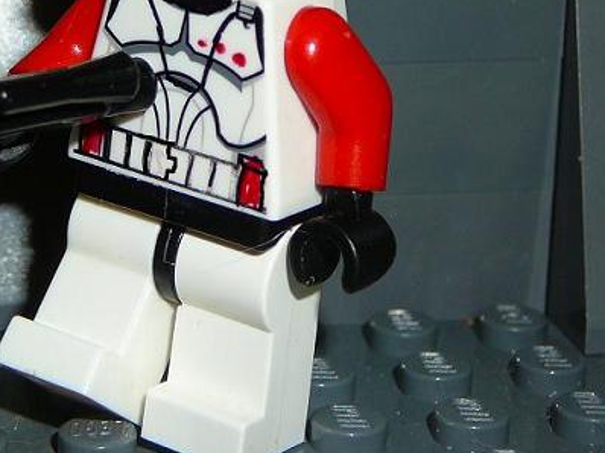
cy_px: 99
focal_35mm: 128
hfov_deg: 15.3
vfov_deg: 11.5
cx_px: 141
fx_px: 2236
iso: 80
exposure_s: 1/30
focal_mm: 10.5
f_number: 3.7
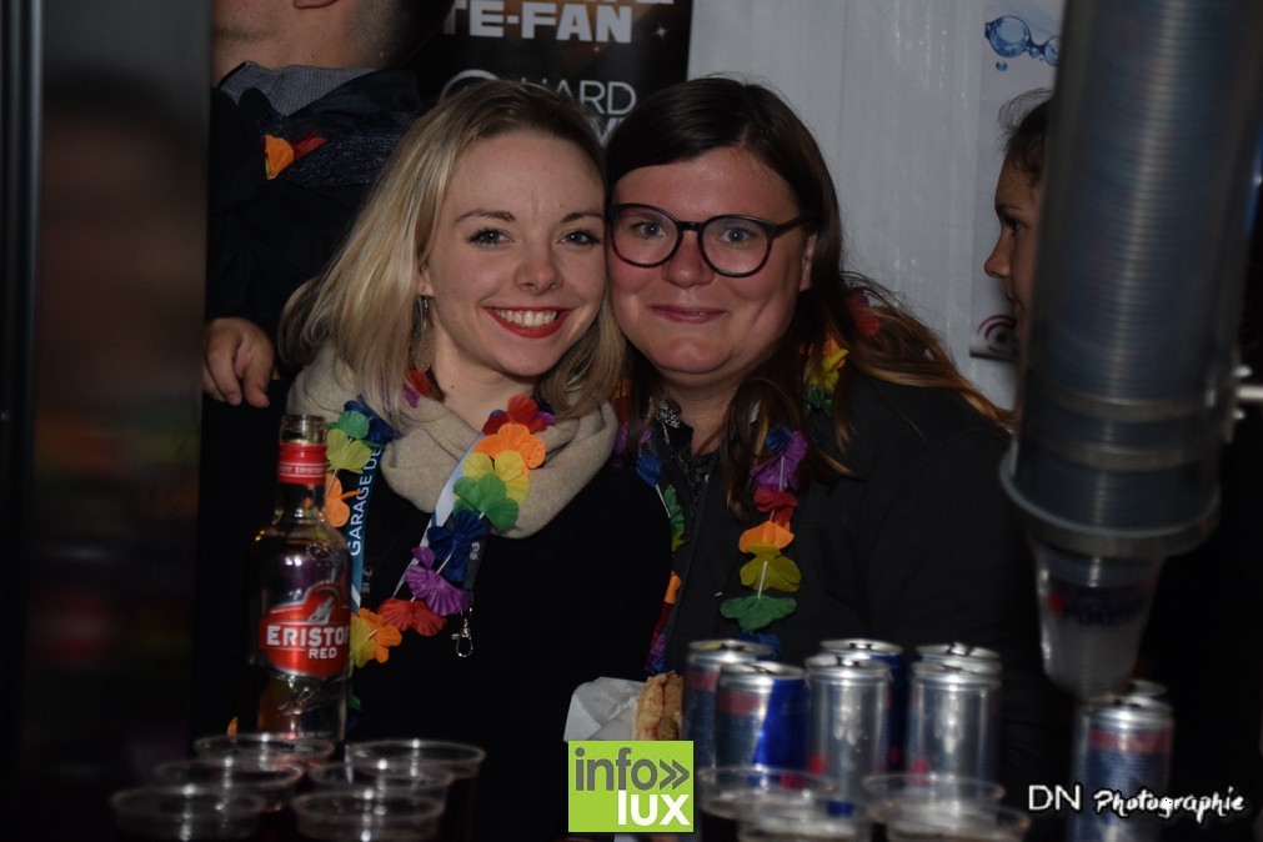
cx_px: 632
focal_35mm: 102
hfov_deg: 20.0
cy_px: 421
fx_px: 3578
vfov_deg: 13.4
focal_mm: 68
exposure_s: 1/40
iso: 1600
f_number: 5
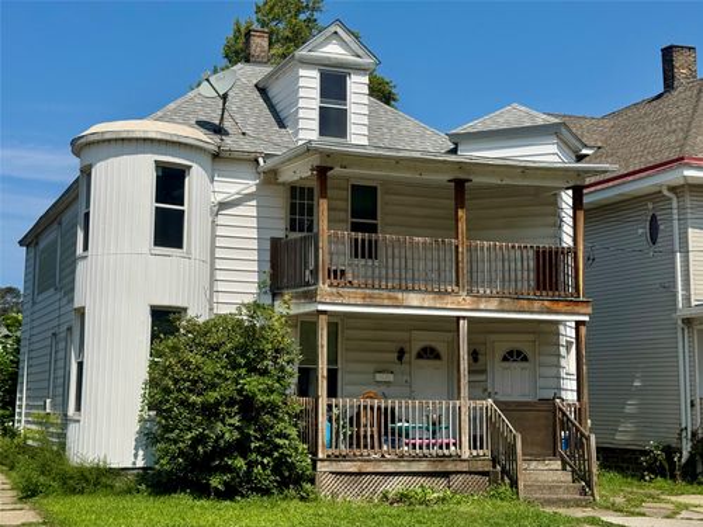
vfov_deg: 30.3
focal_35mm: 48
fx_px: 975
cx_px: 352
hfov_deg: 39.7
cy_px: 264
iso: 64
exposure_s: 1/7937
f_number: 1.78
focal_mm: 6.76
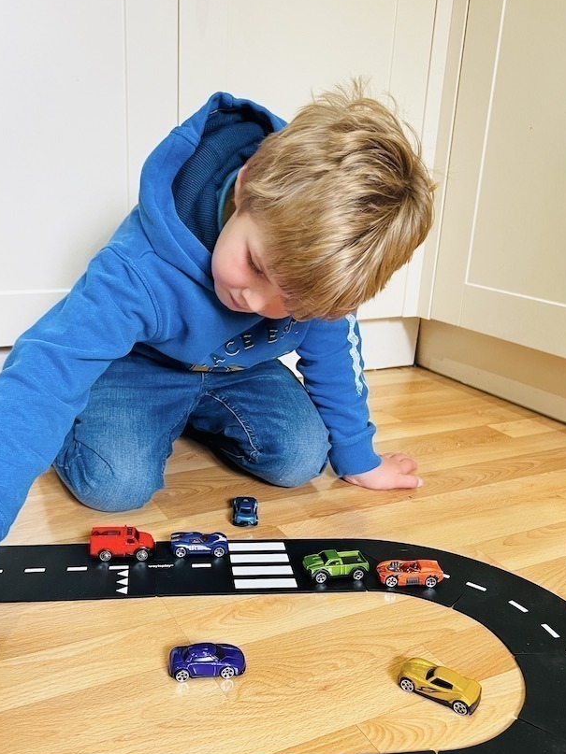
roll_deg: -1.9
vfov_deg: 55.3
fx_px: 720
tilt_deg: -19.2
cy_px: 405
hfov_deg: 42.8
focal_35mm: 33
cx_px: 235
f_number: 1.5
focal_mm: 5.7
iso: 250
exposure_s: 1/50
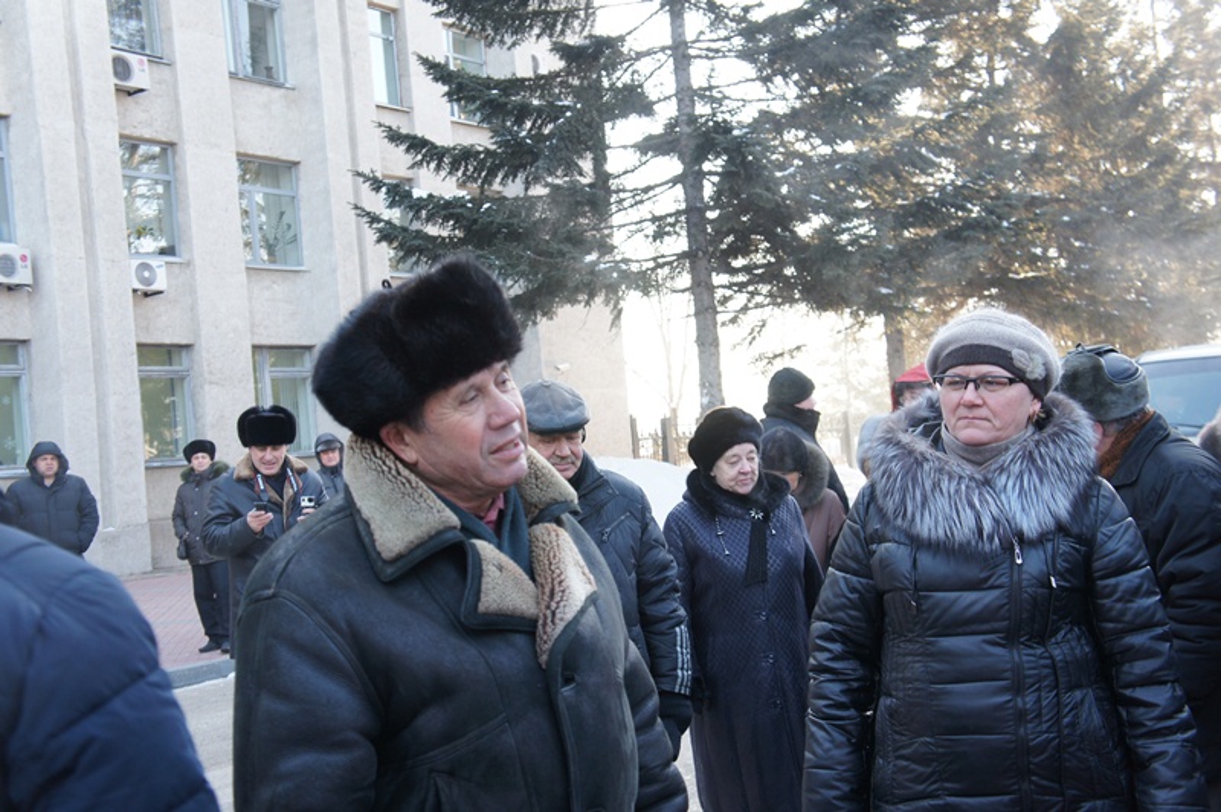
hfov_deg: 43.6
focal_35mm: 45
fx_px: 1525
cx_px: 610
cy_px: 406
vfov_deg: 29.8
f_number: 5
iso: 200
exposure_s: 1/80
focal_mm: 30
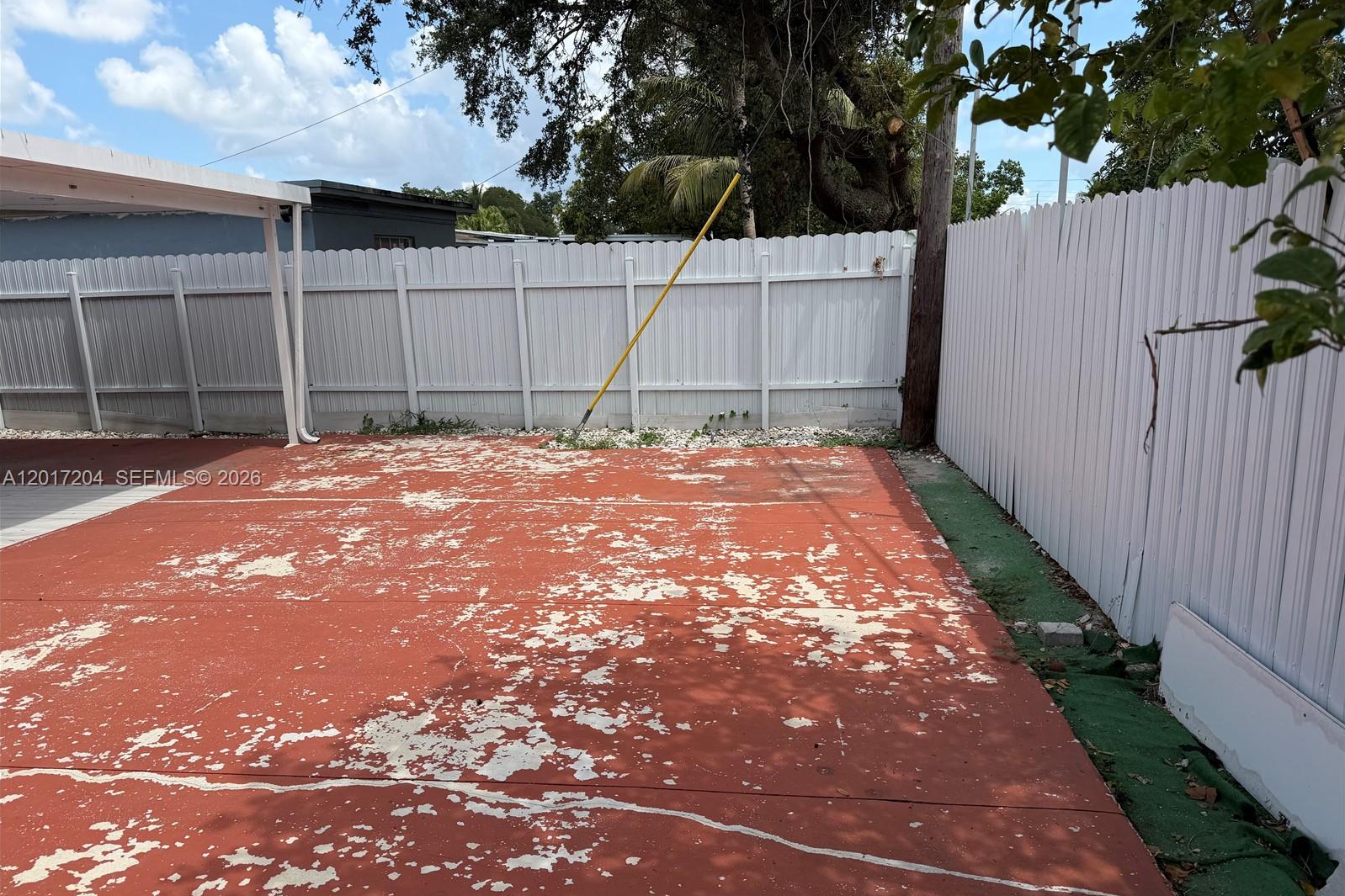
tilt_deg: -12.5
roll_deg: +1.2
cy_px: 480
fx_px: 934
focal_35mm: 25
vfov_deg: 51.2
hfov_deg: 71.5
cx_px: 672
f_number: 1.78
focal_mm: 6.76
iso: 80
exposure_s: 1/3953
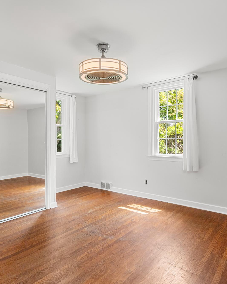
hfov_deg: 60.9
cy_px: 141
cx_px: 113
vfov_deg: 72.6
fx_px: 193
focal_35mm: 23
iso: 320
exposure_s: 1/2.5
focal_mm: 16
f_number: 11
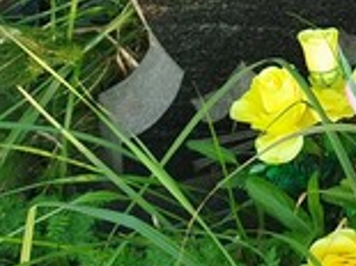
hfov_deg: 15.7
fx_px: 1274
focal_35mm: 124
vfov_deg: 11.3
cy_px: -161
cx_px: 310
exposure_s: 1/100
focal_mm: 5.31
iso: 64
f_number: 1.7
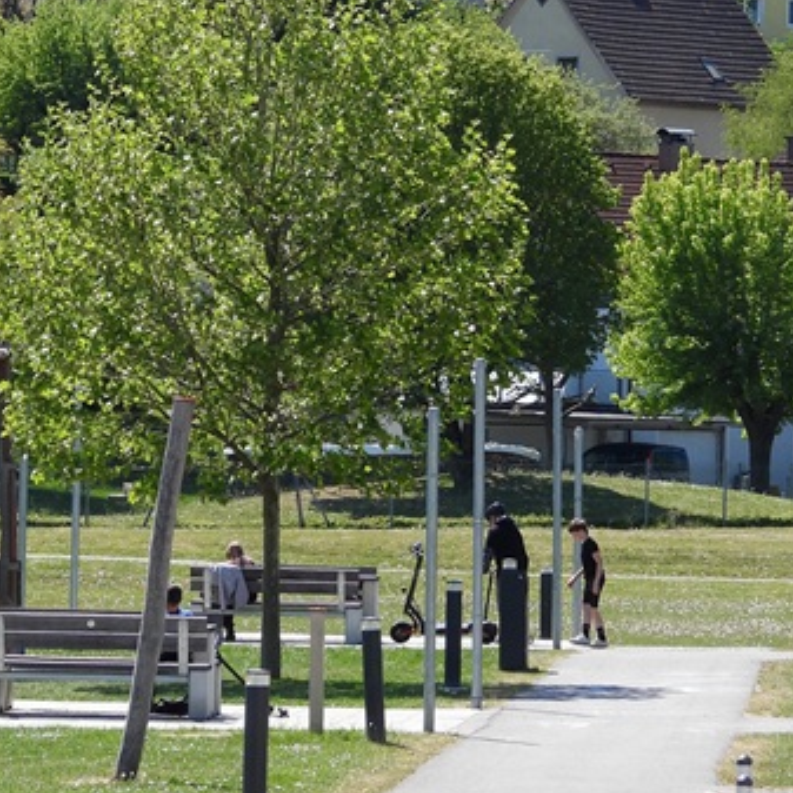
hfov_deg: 6.1
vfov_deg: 6.1
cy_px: 136
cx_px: 287
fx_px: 7413
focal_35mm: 286
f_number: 4
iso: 100
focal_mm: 24.1
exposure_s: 1/500
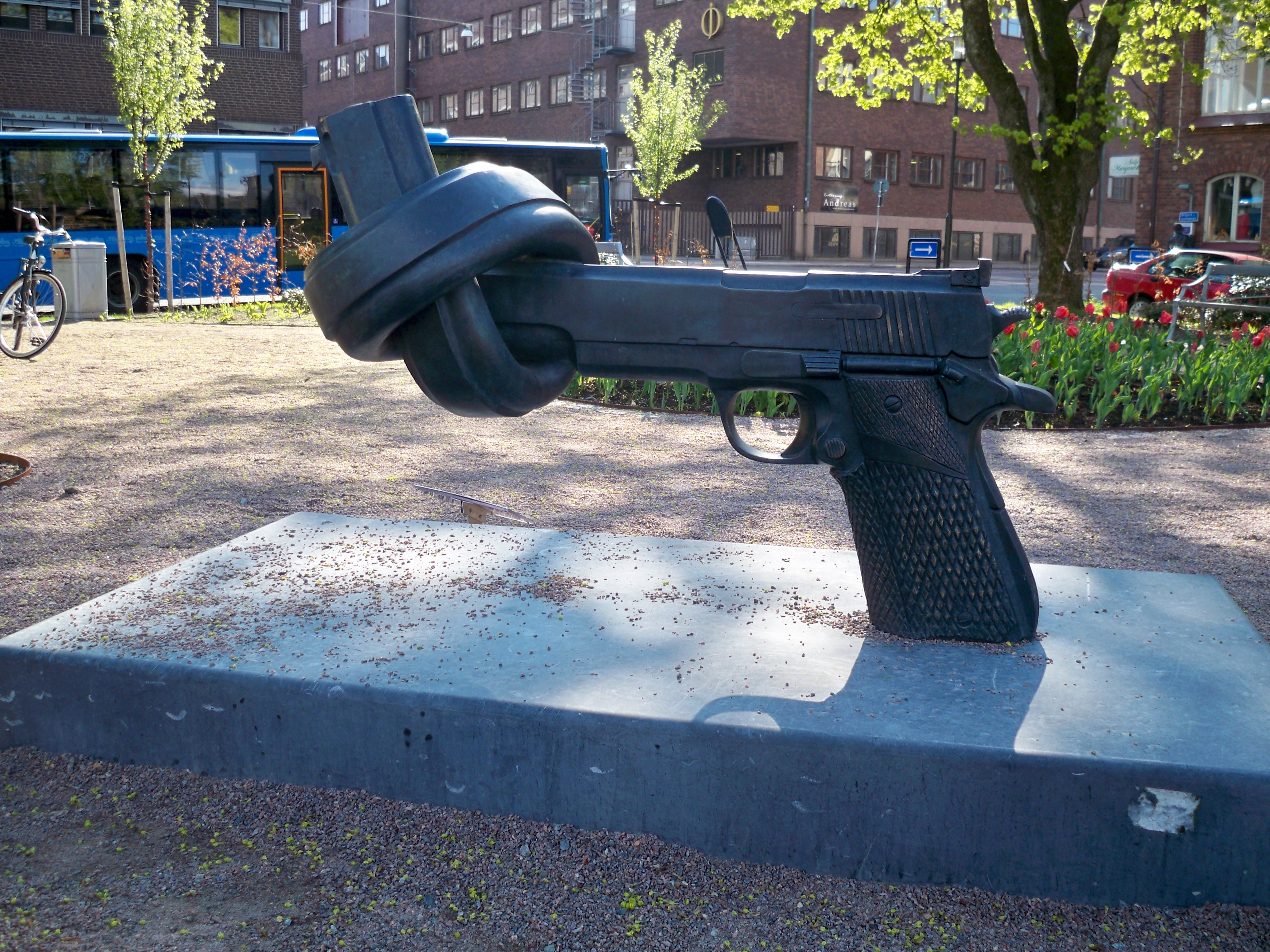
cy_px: 463
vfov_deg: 39.7
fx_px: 1321
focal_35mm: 36
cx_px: 628
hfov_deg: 51.4
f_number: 3.1
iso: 64
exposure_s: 1/200
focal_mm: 6.3
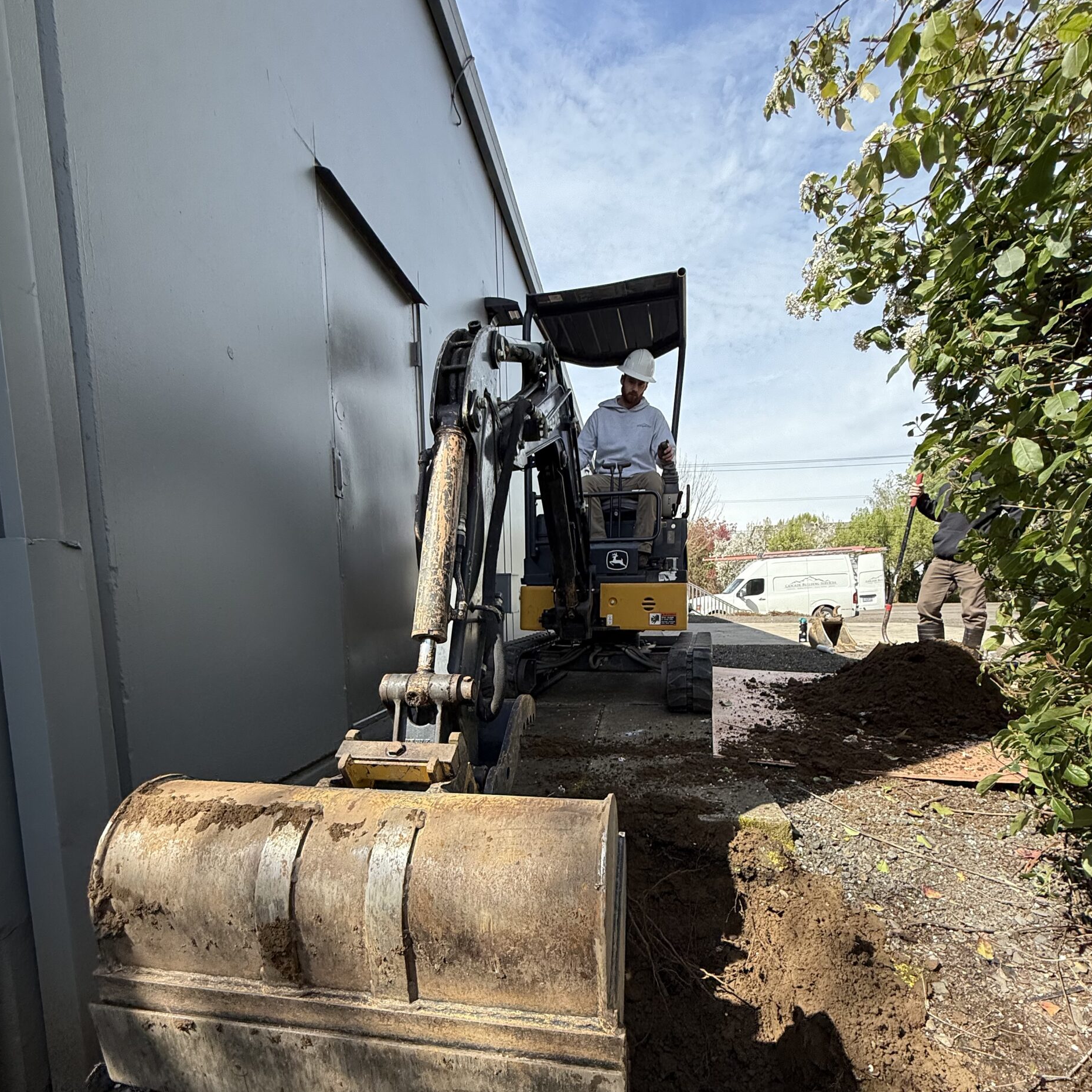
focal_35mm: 17
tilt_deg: -4.0
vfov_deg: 82.8
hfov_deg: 83.9
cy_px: 665
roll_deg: +1.5
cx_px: 531
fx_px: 607
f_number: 2.2
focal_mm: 2.22
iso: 64
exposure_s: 1/928
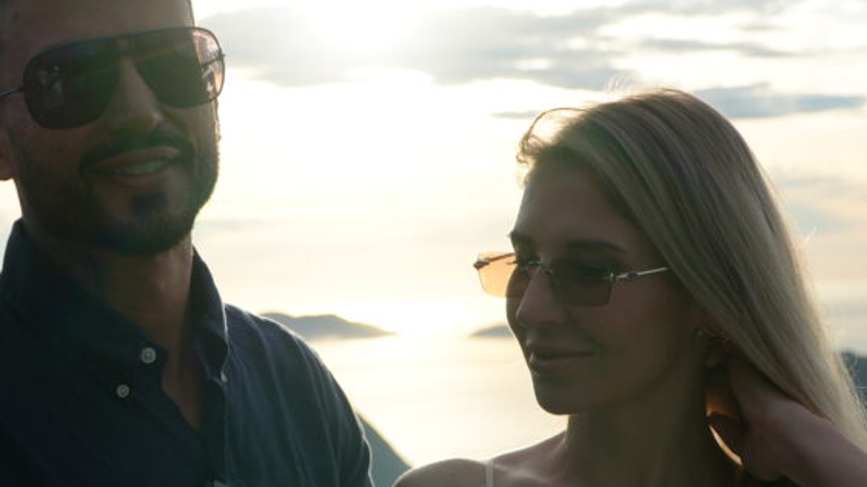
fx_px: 1906
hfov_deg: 25.6
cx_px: 393
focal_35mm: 83
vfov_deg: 14.5
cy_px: 272
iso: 100
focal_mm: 29
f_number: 4.5
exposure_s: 1/640
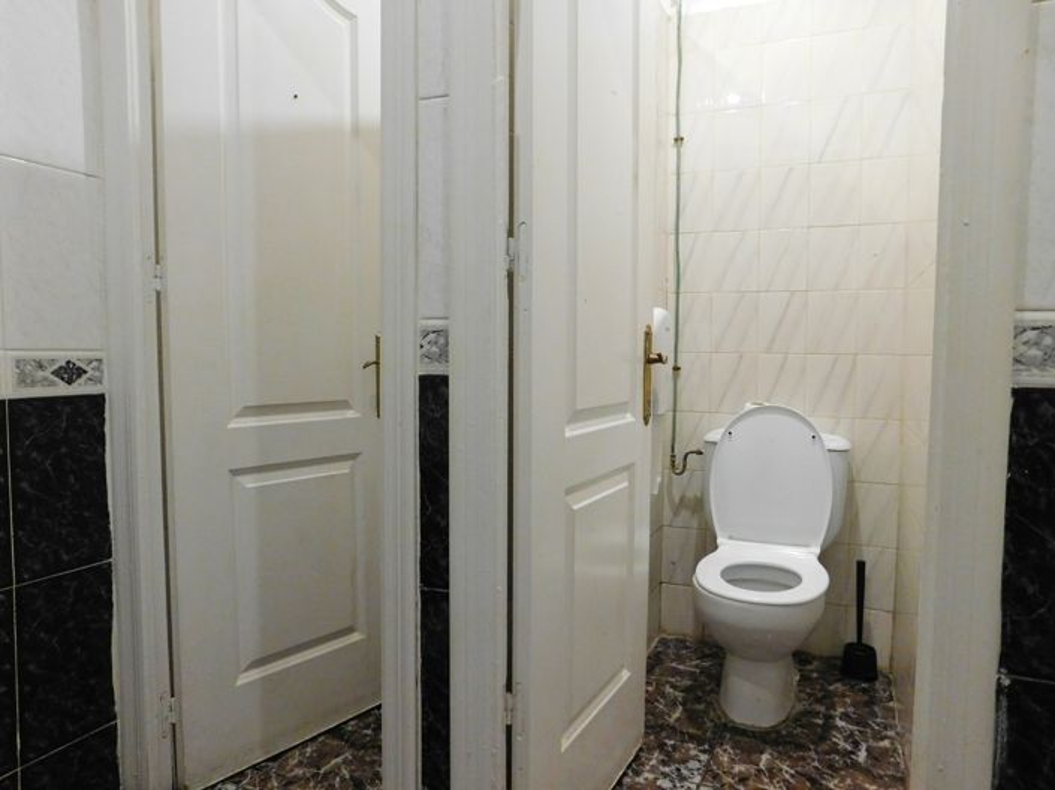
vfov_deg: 58.8
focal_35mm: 23
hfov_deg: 74.0
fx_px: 701
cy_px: 395
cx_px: 528
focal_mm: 4
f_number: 3
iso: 400
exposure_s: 1/15
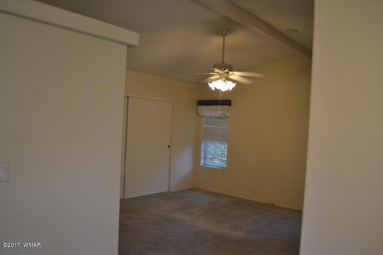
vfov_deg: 47.9
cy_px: 128
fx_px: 287
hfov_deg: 67.4
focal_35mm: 27
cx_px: 192
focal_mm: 18
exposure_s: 1/50
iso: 400
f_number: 3.5
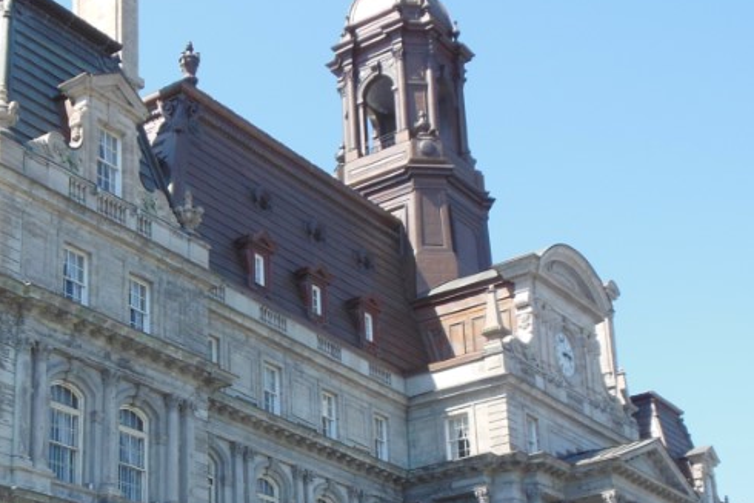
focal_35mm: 63
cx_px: 194
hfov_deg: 31.4
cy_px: 471
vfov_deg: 21.0
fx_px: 1320
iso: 125
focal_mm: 5.2
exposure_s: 1/640
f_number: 3.3
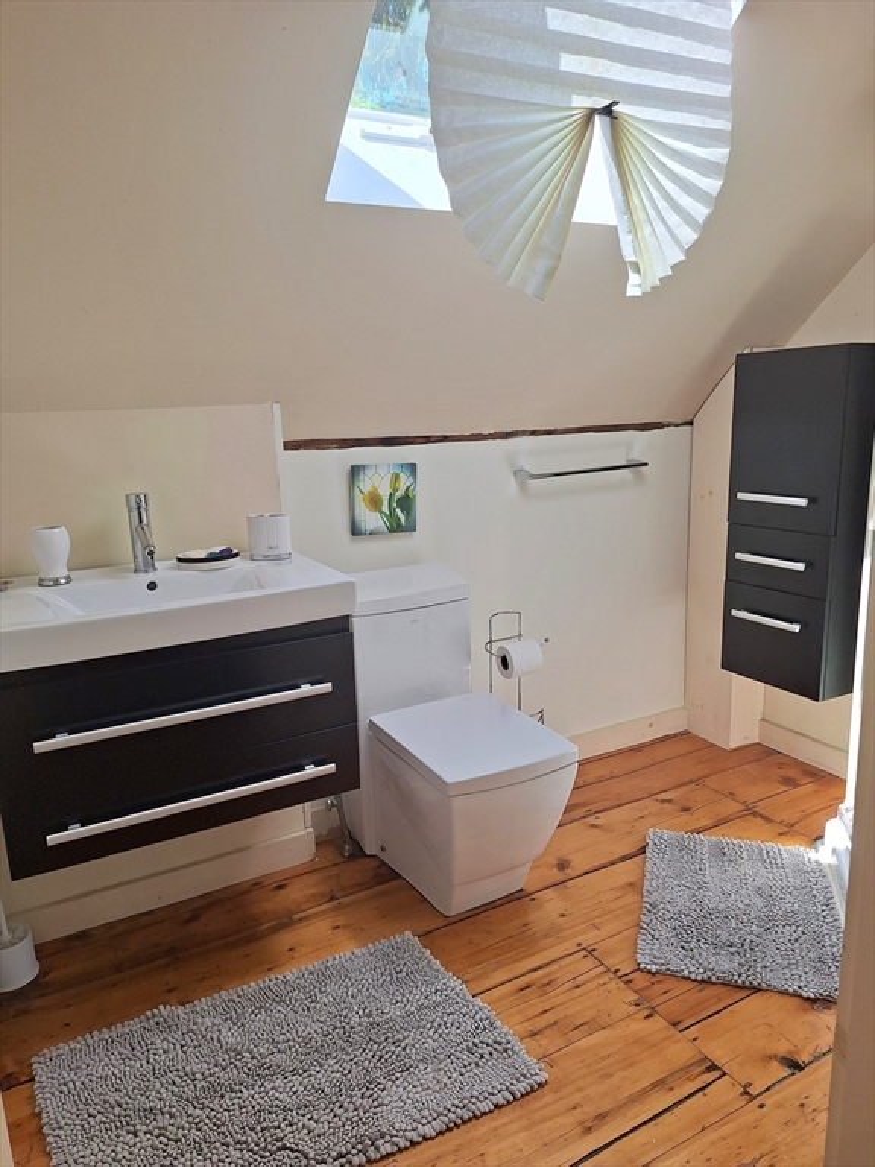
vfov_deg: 73.9
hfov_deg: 58.9
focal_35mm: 23
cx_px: 438
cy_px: 584
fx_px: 775
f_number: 1.8
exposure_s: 1/303
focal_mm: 5.54
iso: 40
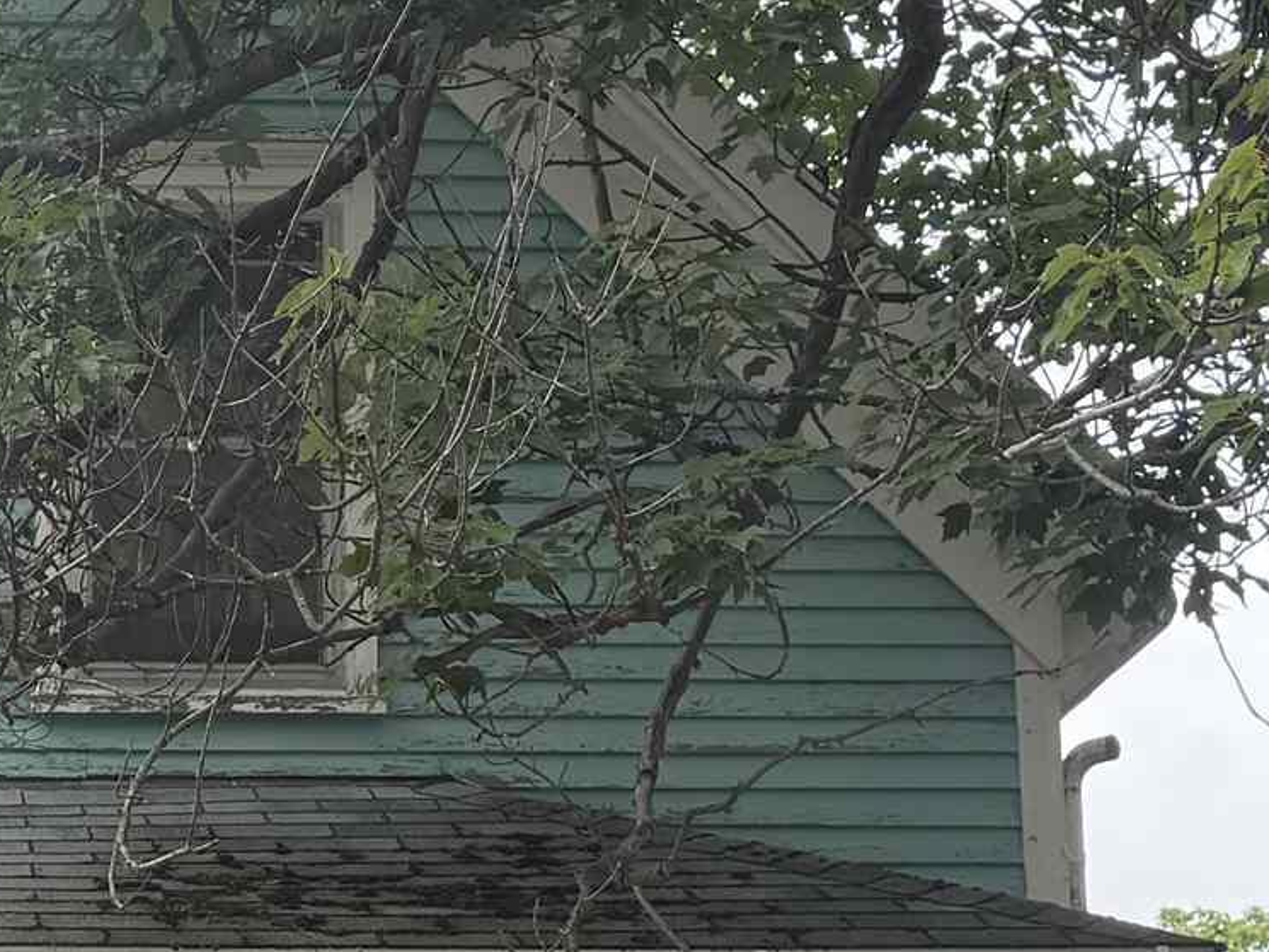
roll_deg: +0.4
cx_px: 29
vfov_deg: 14.5
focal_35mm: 99
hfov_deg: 19.3
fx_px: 3630
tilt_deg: +9.5
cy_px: 1115
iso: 100
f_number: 1.78
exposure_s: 1/1901
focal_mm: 6.76
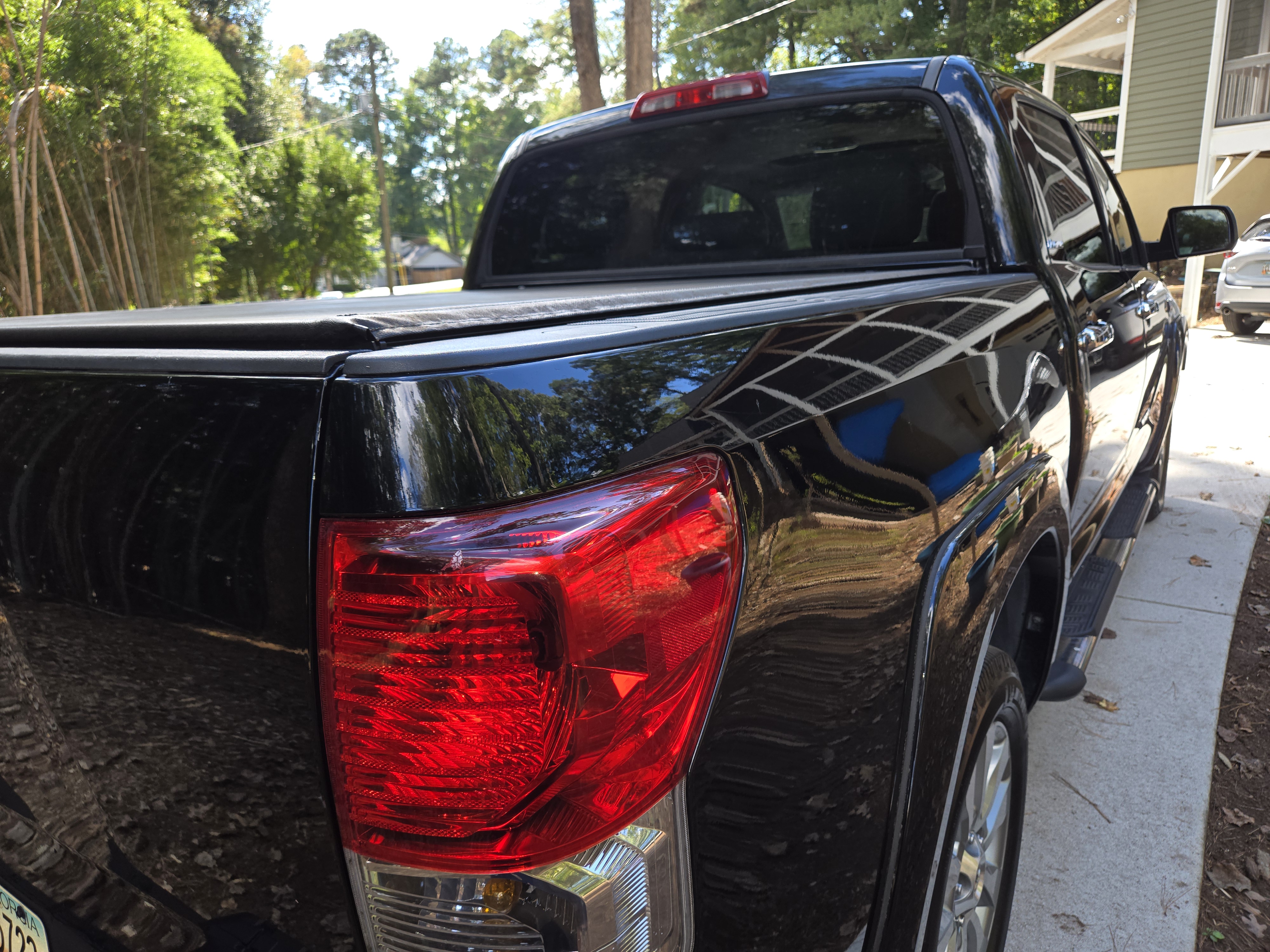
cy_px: 476
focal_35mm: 23
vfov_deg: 58.9
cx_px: 635
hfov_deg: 73.9
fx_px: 844
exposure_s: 1/142
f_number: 1.8
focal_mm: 5.4
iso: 25
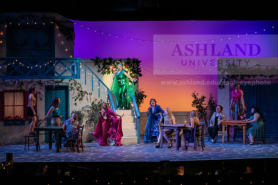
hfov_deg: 23.9
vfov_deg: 16.1
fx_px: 657
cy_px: 92
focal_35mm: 85
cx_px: 139
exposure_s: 1/400
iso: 3200
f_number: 3.2
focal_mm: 85
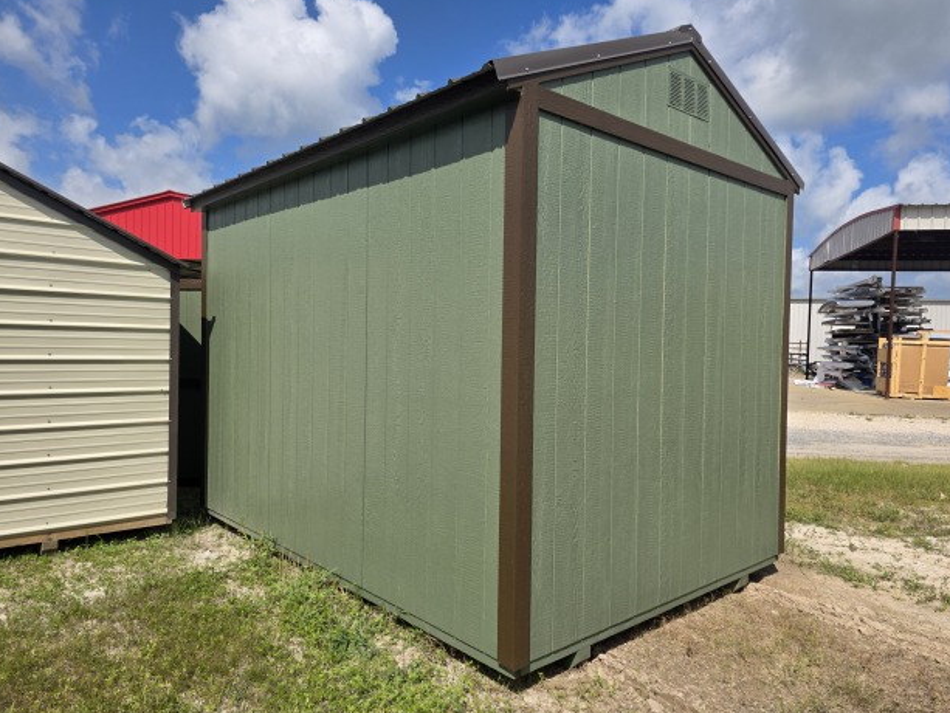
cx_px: 491
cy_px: 349
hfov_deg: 71.6
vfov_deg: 56.8
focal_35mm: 24
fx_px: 659
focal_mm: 6.3
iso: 80
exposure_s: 1/7944
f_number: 1.7
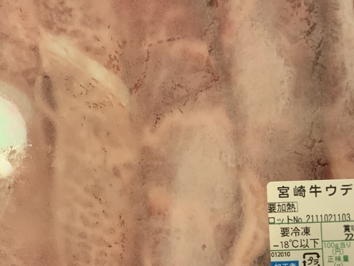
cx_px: 130
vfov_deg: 23.3
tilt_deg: -84.9
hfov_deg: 30.6
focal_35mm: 63
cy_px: 141
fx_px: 644
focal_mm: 3
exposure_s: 1/50
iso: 250
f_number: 1.8
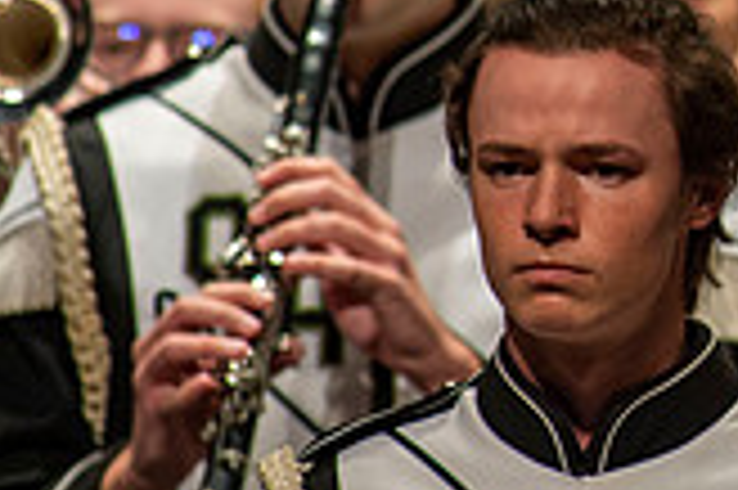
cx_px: 1120
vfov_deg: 0.6
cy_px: -81
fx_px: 43395
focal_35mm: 2119
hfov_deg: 1.0
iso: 2000
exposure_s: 1/500
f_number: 5.6
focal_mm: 600
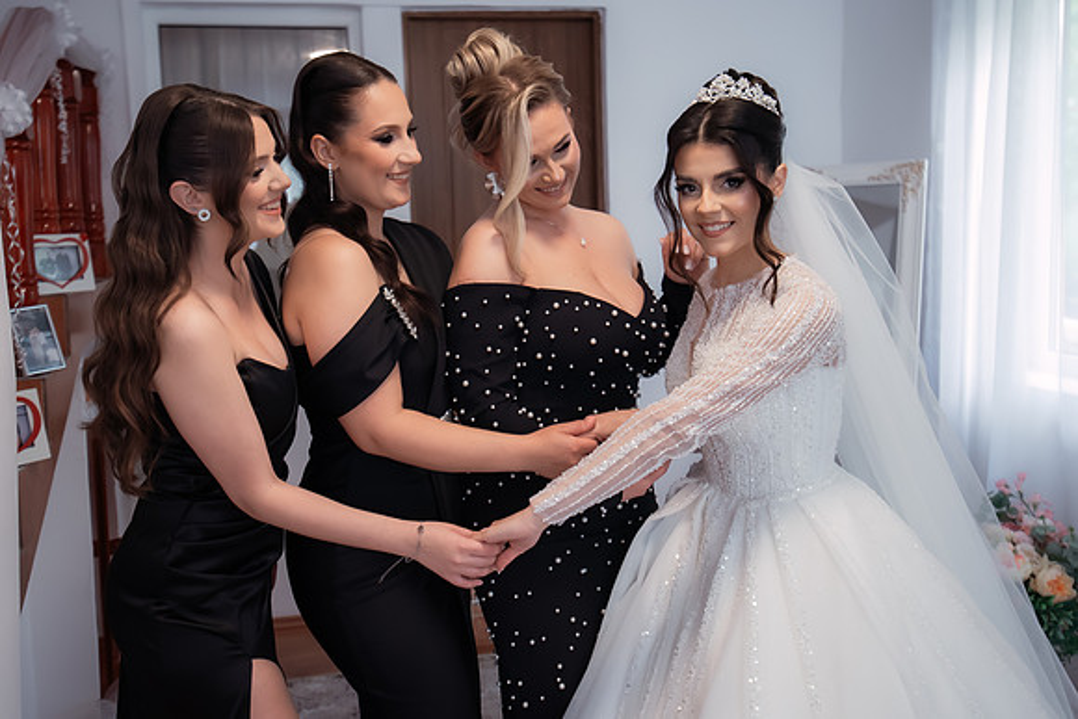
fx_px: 1077
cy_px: 331
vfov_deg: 36.9
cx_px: 507
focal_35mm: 36
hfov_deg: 53.1
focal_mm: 30
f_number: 2.8
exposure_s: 1/250
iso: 1600
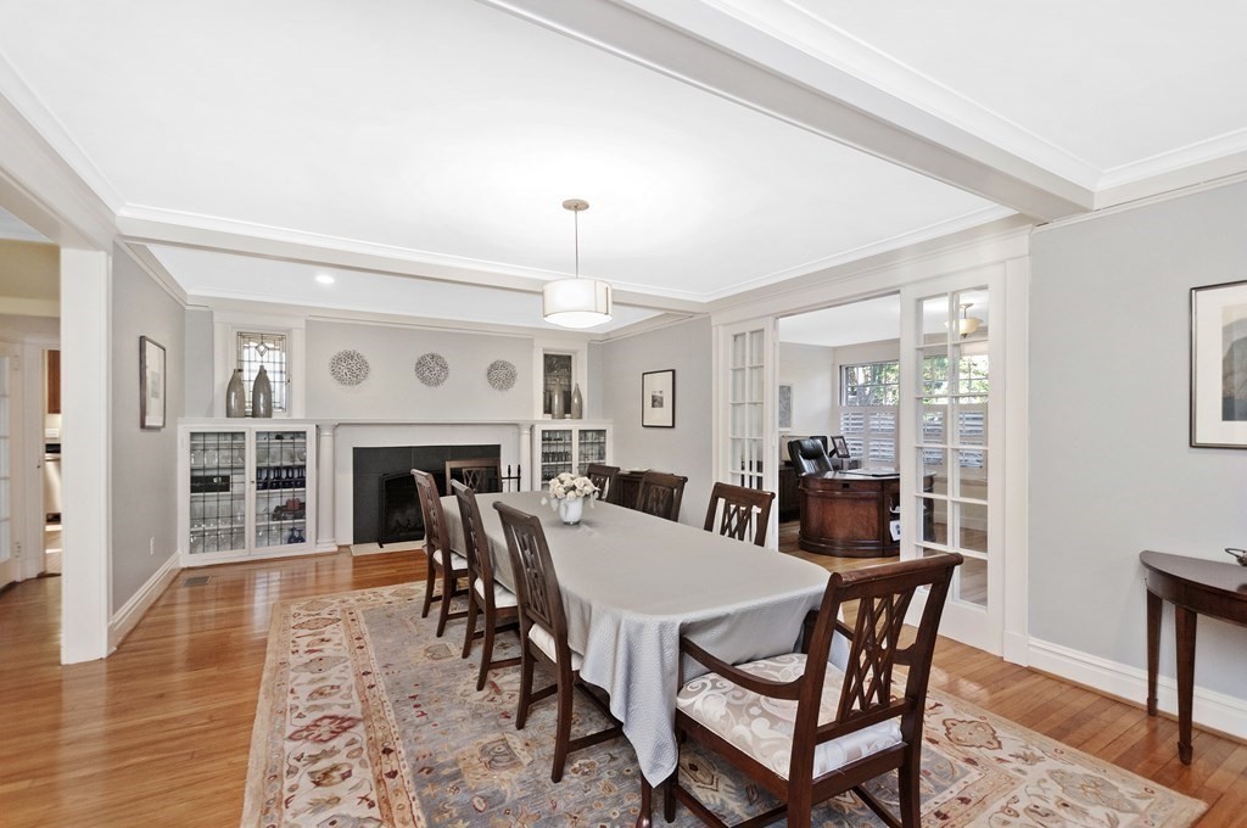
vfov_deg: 77.2
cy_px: 414
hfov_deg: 100.5
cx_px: 624
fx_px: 519
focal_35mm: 15
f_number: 4.5
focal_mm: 10
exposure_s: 1/30
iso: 800
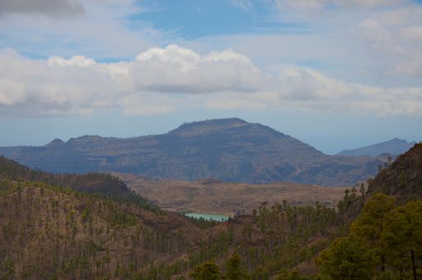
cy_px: 140
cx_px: 211
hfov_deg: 21.9
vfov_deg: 14.7
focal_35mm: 93
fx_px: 1089
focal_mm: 62
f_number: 8
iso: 200
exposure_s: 1/1000
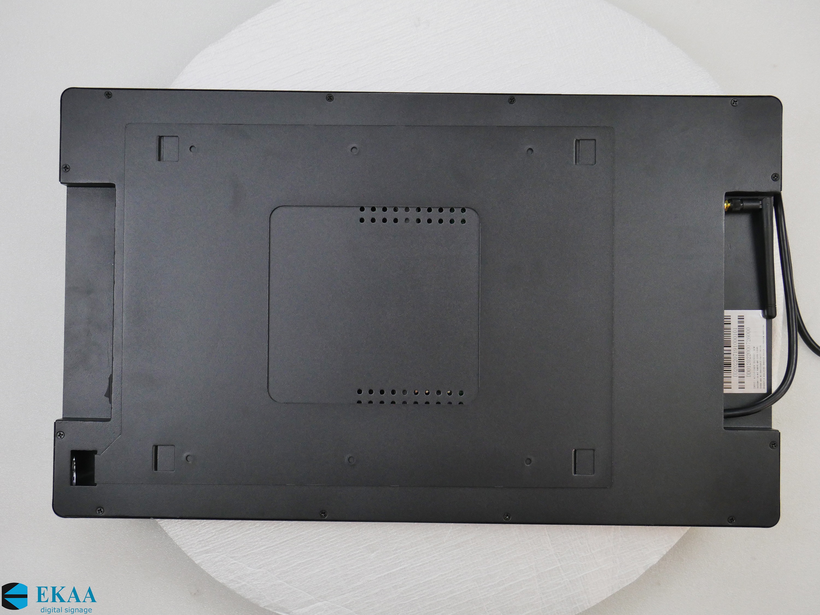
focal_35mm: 44
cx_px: 410
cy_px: 308
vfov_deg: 32.9
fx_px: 1042
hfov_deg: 42.9
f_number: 7.1
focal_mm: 22
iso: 800
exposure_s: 1/80
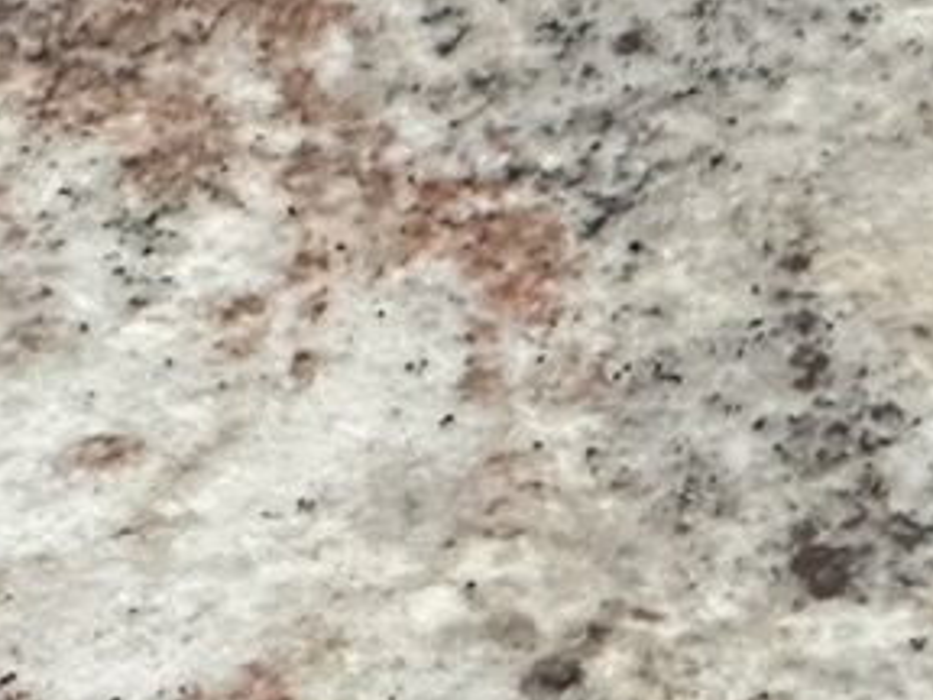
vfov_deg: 2.7
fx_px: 14770
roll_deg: -0.4
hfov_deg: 3.5
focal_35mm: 548
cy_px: 950
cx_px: 3204
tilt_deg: -41.0
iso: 640
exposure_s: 1/60
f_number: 2.8
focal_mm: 9
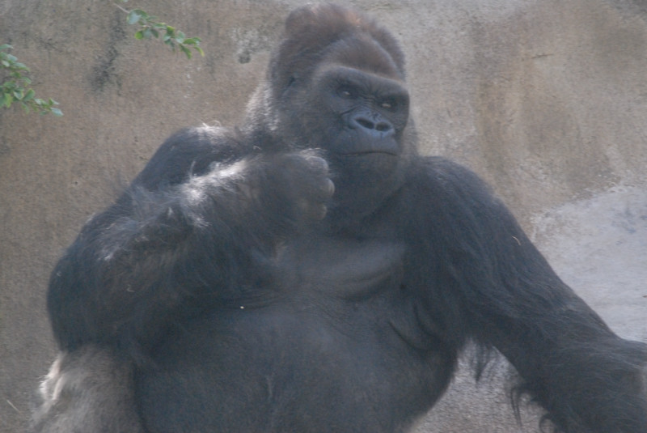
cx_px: 324
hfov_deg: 4.6
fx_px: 8095
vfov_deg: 3.1
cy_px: 216
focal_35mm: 450
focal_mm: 300
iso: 1600
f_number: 11
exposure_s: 1/125
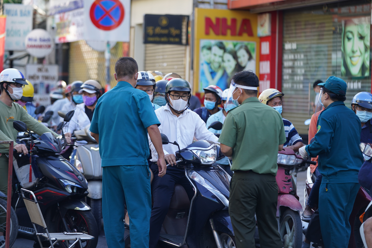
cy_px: 124
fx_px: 1188
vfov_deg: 11.9
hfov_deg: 17.8
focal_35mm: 115
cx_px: 186
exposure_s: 1/200
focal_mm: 115
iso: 100
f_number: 2.8
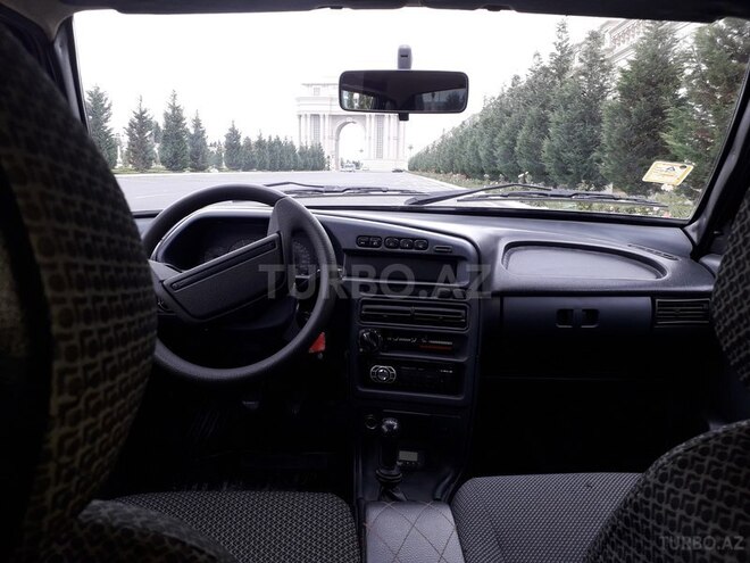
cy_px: 282
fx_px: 585
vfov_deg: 51.4
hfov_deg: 65.3
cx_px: 375
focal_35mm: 27
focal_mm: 3.6
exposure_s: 1/272
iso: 40
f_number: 1.9
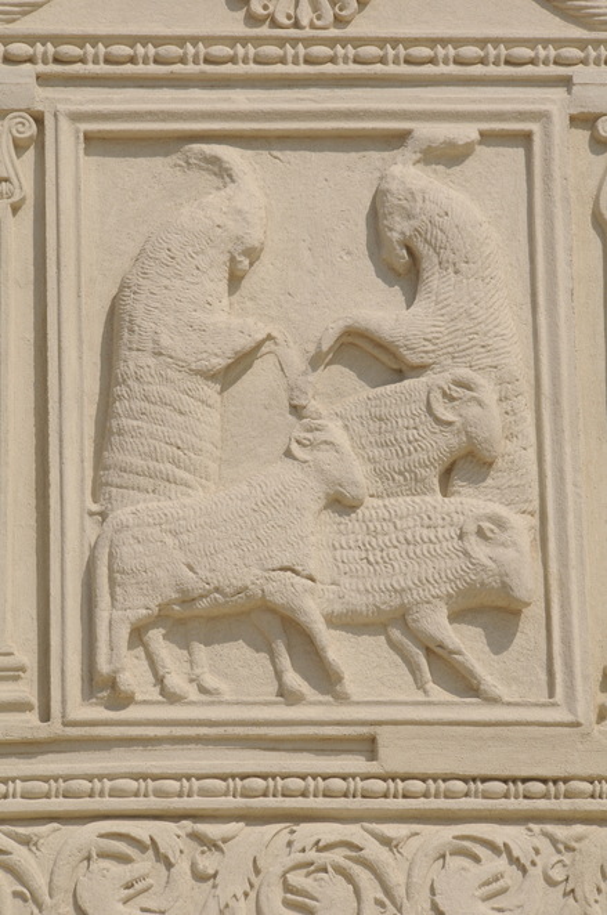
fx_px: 5711
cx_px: 304
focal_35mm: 225
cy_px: 458
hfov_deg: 6.1
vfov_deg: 9.2
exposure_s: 1/800
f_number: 14
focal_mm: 150
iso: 320
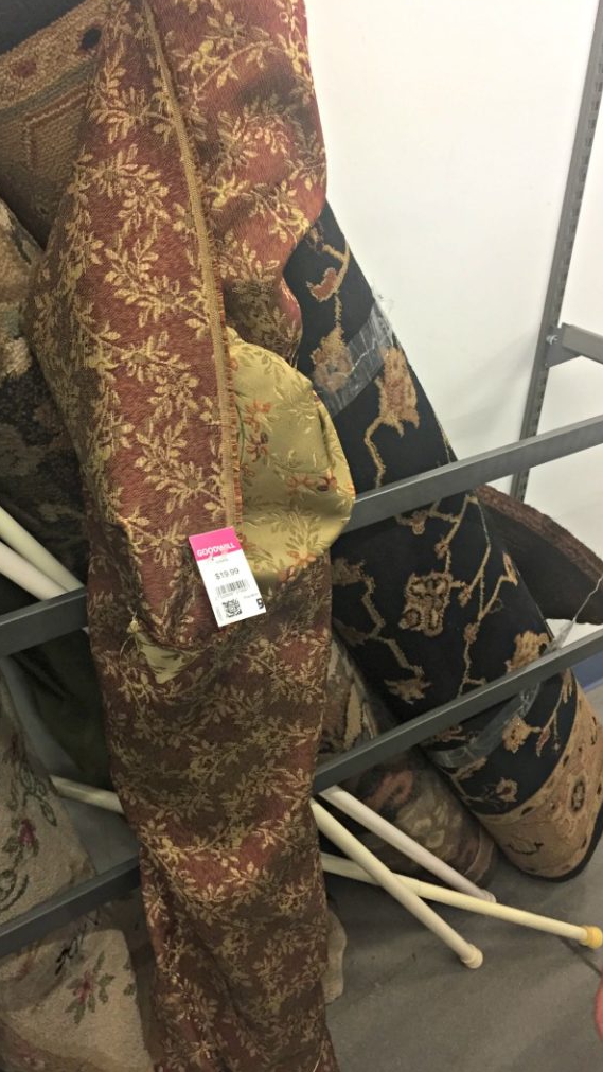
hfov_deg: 36.4
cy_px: 531
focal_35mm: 32
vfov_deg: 61.0
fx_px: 909
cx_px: 214
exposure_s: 1/30
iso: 125
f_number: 2.2
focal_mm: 4.15
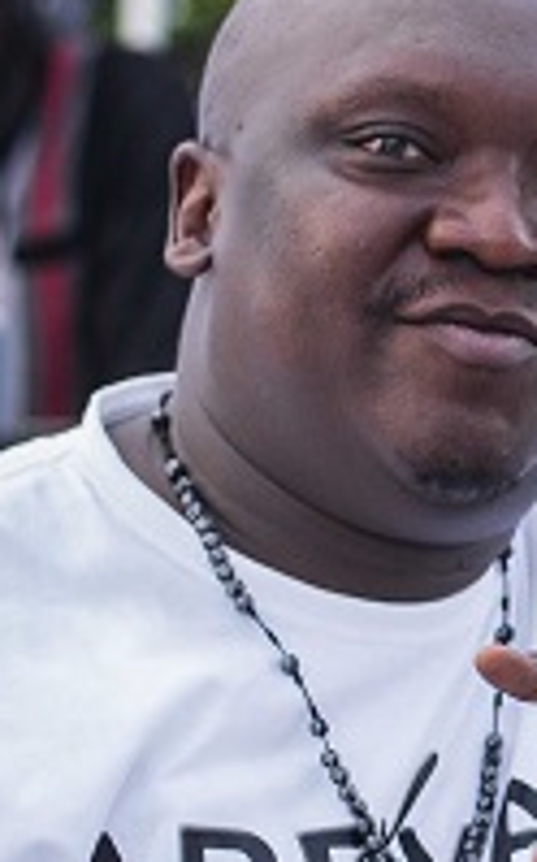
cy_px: 563
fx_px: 5421
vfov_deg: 9.1
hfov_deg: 5.4
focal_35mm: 231
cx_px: 1373
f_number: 2.8
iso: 500
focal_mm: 50
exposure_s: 1/320
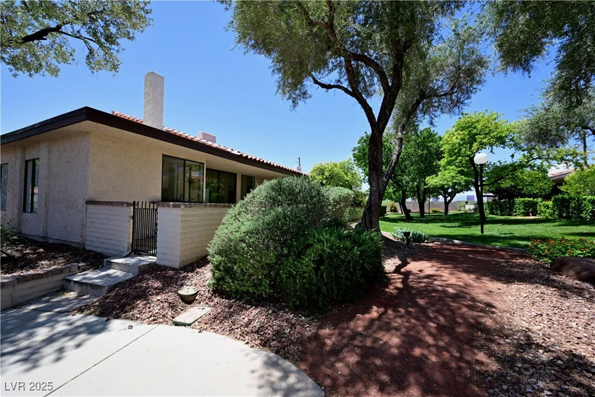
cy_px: 198
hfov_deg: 104.2
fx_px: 231
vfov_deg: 81.2
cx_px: 298
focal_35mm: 14
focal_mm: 14
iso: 100
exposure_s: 1/60
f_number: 11
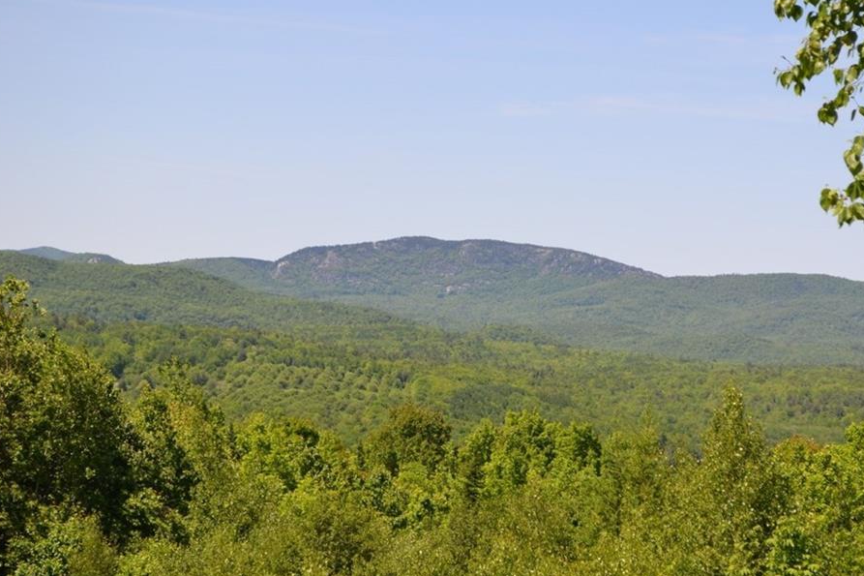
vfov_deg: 14.5
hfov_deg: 21.5
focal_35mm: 95
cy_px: 268
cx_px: 481
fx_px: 2269
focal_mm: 55
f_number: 7.1
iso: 100
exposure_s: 1/250
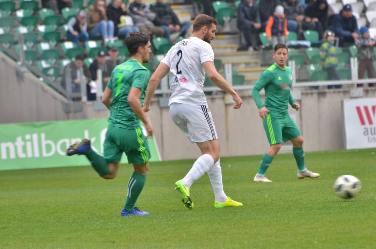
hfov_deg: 4.6
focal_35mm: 452
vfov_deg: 3.0
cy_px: 133
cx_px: 200
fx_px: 4711
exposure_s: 1/250
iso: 250
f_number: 6.3
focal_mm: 270
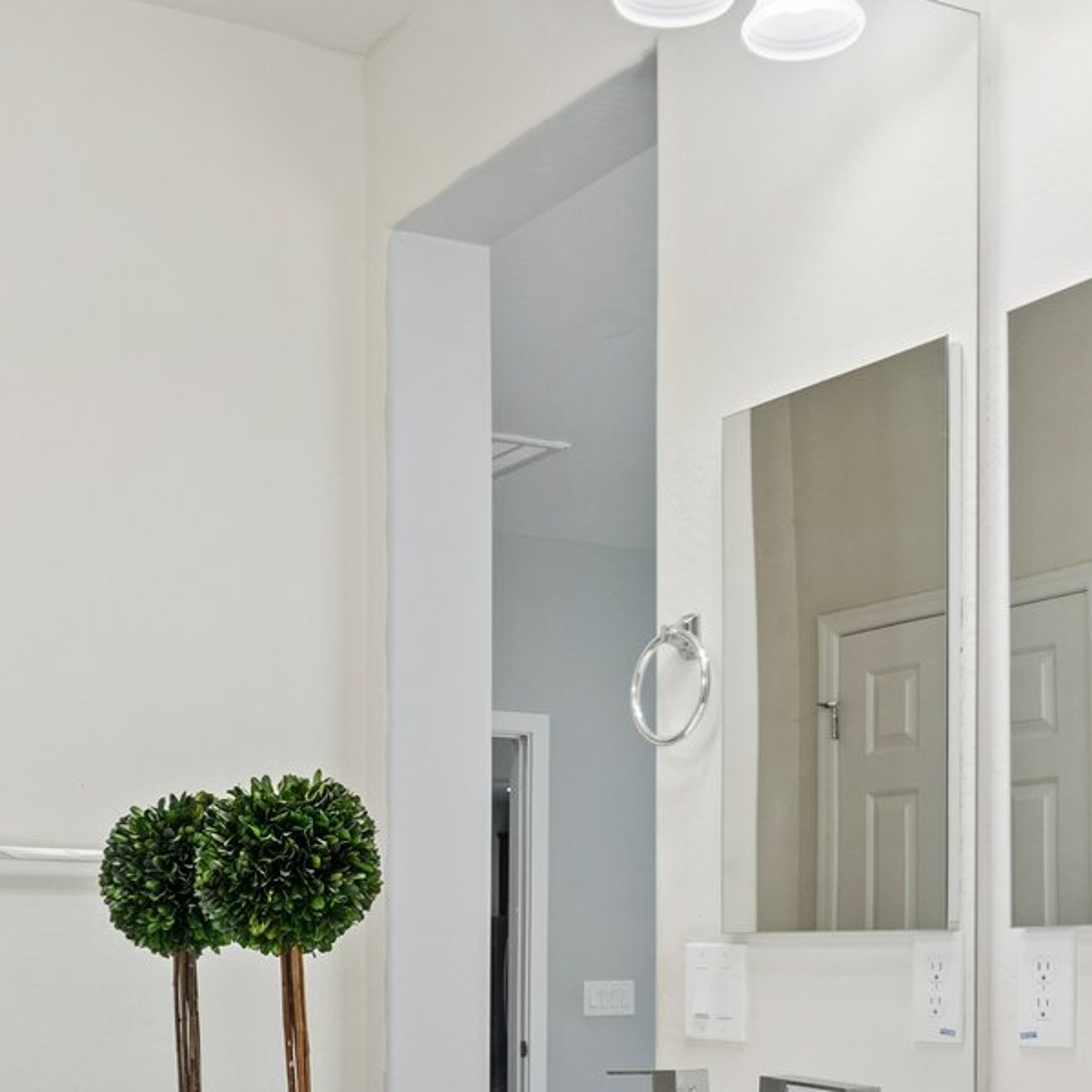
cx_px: 360
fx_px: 2070
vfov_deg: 28.6
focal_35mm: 58
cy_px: 955
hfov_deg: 29.3
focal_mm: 20
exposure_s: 1/50
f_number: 8
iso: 320
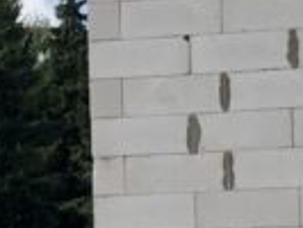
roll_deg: +1.9
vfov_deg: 3.7
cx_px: -743
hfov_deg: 4.6
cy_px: 251
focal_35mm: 400
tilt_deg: +2.5
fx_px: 3504
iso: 16
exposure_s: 1/1919
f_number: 2.4
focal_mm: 6
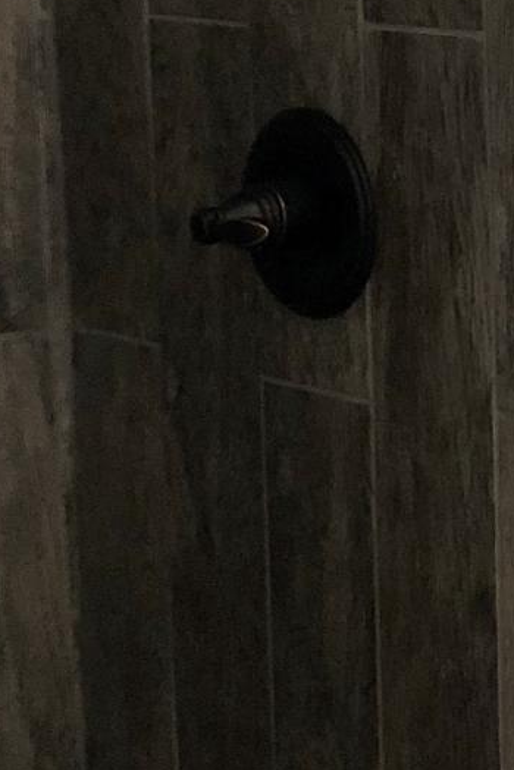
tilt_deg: -7.3
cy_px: 201
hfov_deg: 11.1
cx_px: 1060
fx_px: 2377
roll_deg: -0.4
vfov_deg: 18.3
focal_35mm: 111
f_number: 1.8
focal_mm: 3.99
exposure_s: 1/15
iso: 64
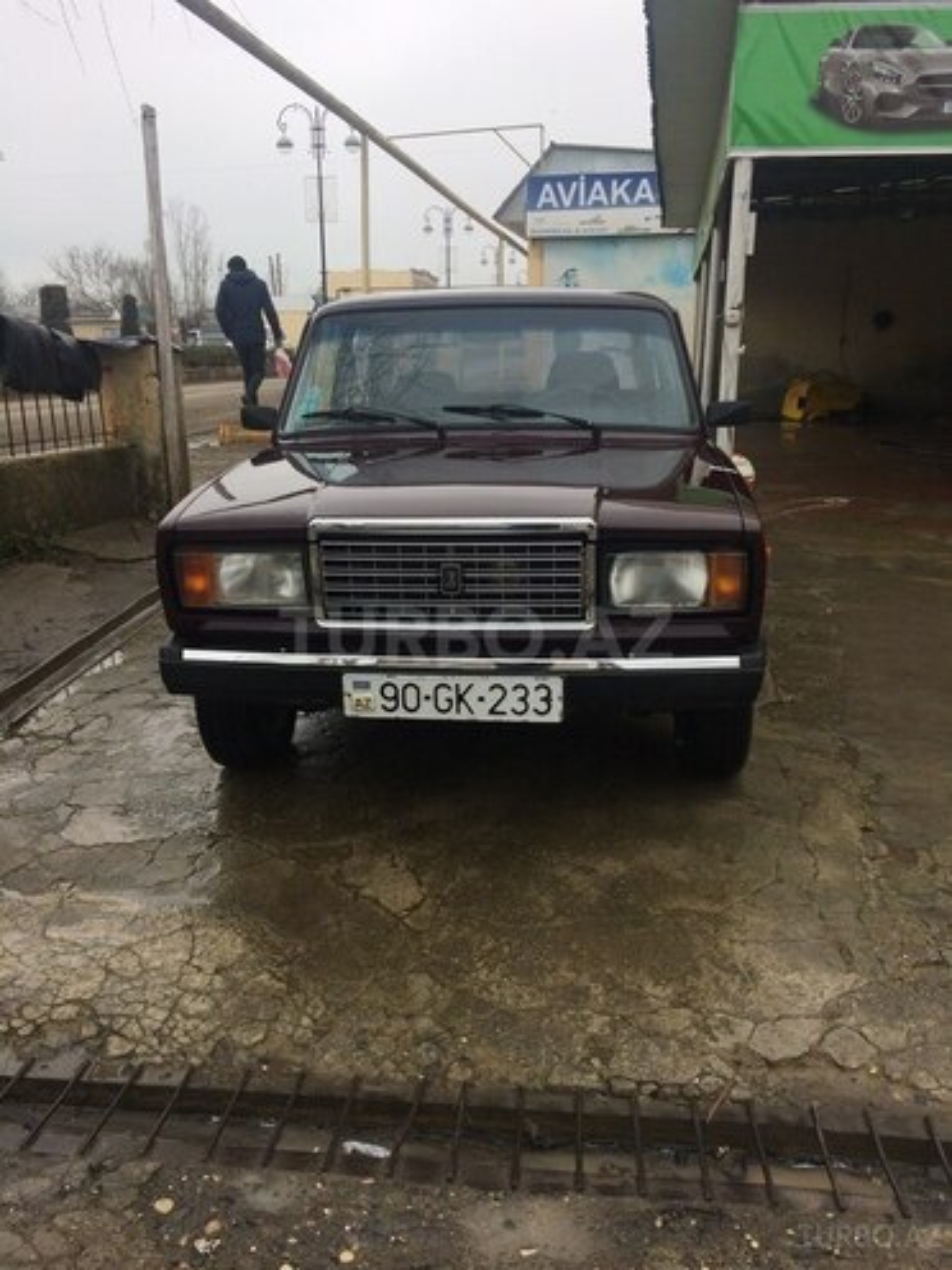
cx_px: 476
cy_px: 635
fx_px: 1063
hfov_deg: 48.2
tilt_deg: -16.4
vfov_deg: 61.7
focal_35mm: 29
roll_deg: +1.0
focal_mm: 4.15
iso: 32
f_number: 2.2
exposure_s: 1/483
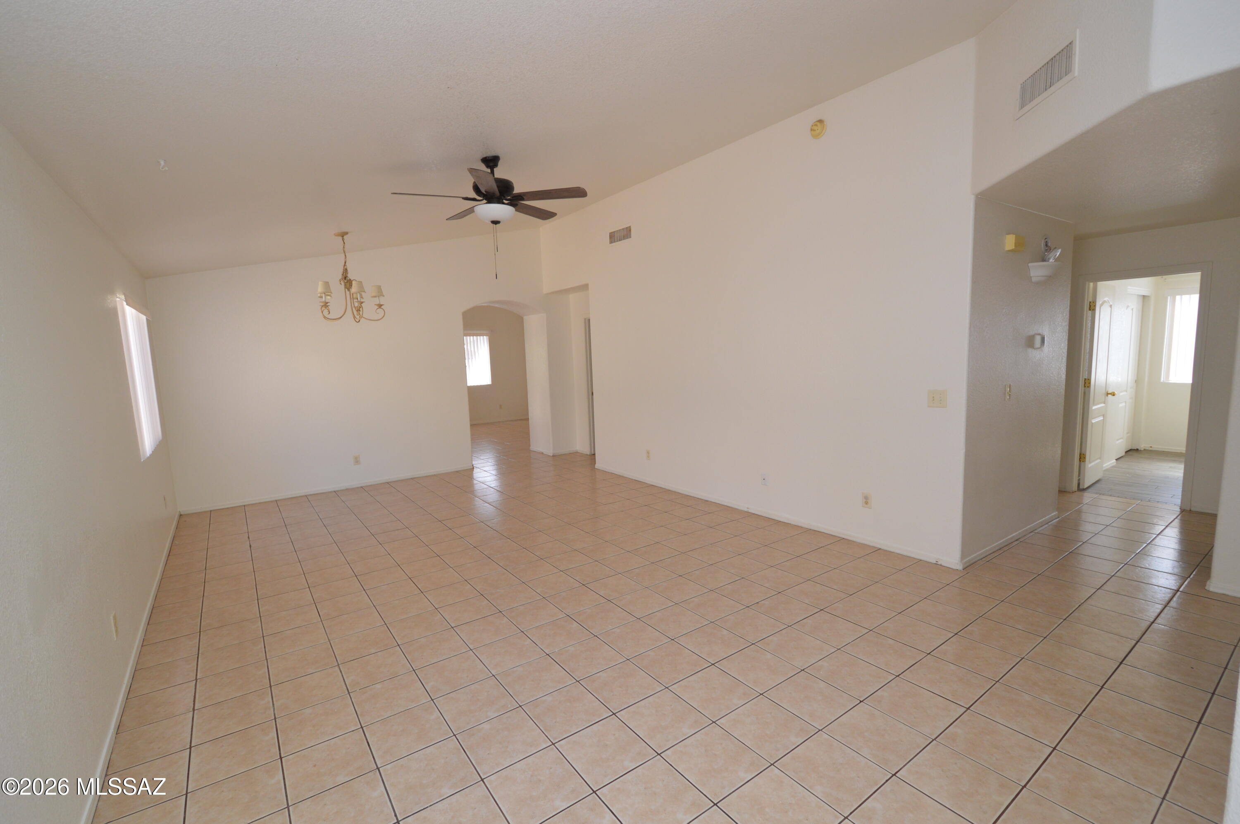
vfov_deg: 77.2
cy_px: 412
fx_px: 516
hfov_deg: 100.4
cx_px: 620
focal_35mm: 15
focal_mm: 10
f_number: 5
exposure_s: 1/100
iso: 400
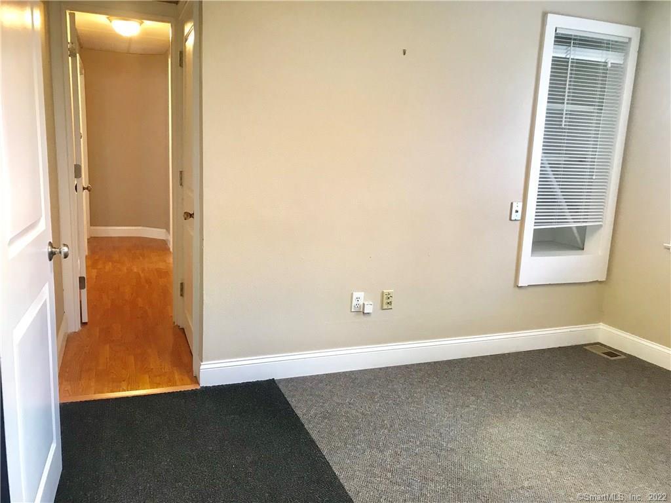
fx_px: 543
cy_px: 252
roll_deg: -2.6
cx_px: 336
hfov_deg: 63.4
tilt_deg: -10.6
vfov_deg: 49.7
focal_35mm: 28
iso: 40
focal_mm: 3.99
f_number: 1.8
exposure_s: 1/30
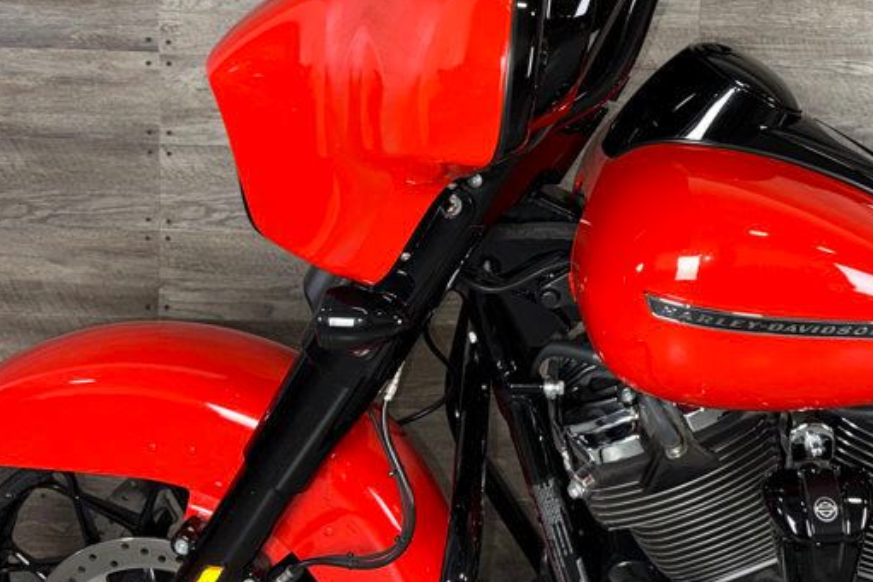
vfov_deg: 26.3
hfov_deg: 39.1
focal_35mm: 50
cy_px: 85
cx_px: 593
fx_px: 1213
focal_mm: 6.76
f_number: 1.78
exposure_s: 1/27
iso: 80
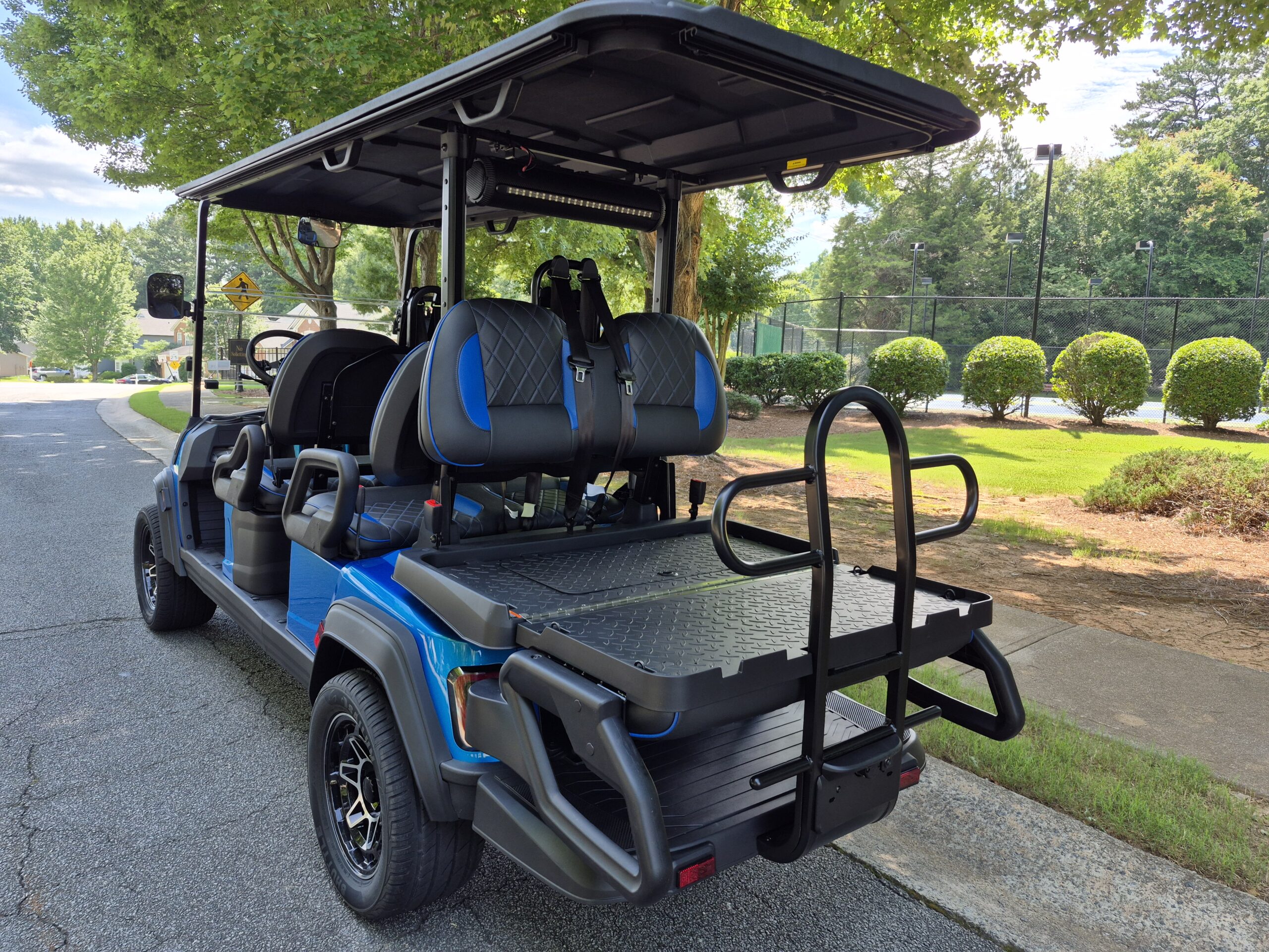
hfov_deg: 73.9
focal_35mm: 23
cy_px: 476
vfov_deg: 58.9
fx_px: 843
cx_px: 634
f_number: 1.8
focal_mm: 5.4
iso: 25
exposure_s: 1/346
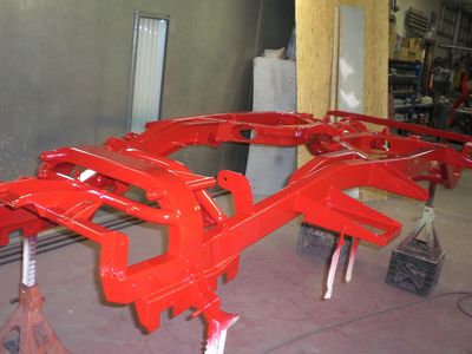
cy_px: 177
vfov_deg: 37.7
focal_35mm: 38
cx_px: 236
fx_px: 518
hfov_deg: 49.0
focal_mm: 6.3
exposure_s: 1/60
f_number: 3.1
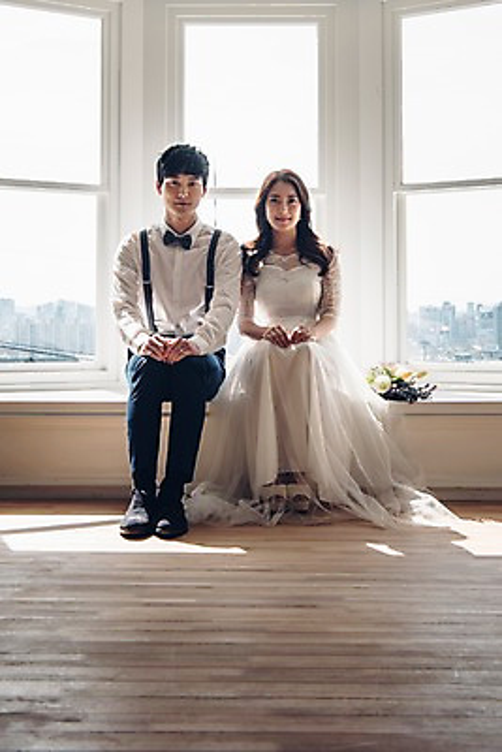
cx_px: 251
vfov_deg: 53.1
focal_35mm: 36
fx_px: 752
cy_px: 376
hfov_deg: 36.9
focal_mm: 36
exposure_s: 1/125
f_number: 6.3
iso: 80
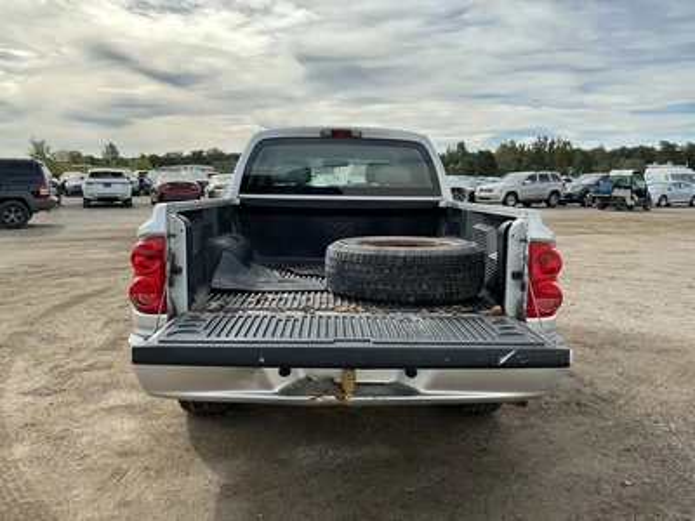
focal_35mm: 28
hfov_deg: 63.4
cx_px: 348
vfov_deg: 49.7
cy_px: 260
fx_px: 562
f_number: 1.8
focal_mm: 3
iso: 25
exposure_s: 1/1342
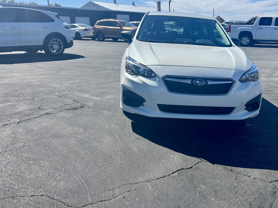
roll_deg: +1.1
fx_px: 265
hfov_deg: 54.7
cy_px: 90
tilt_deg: -13.4
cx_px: 175
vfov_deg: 42.8
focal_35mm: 33
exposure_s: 1/4831
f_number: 1.5
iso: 50
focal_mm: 5.7
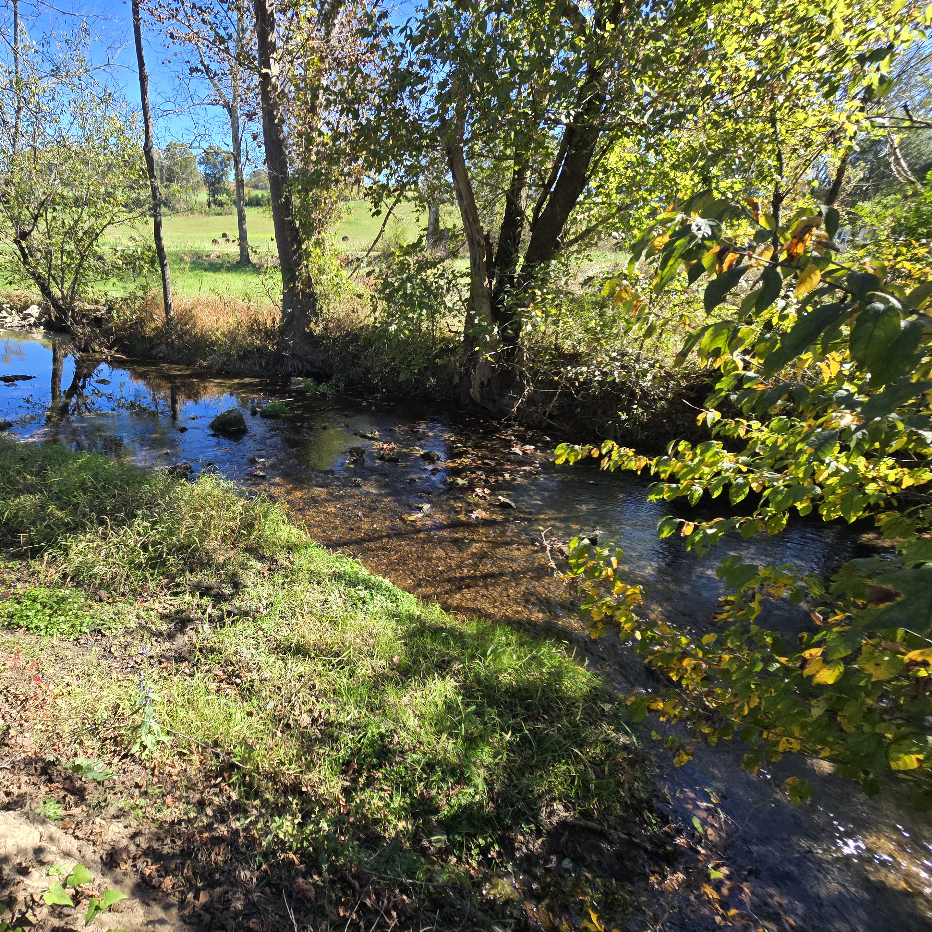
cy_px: 480
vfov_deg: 87.4
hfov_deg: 84.2
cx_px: 306
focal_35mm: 16
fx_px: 487
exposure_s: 1/488
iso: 50
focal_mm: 2.2
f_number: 2.2
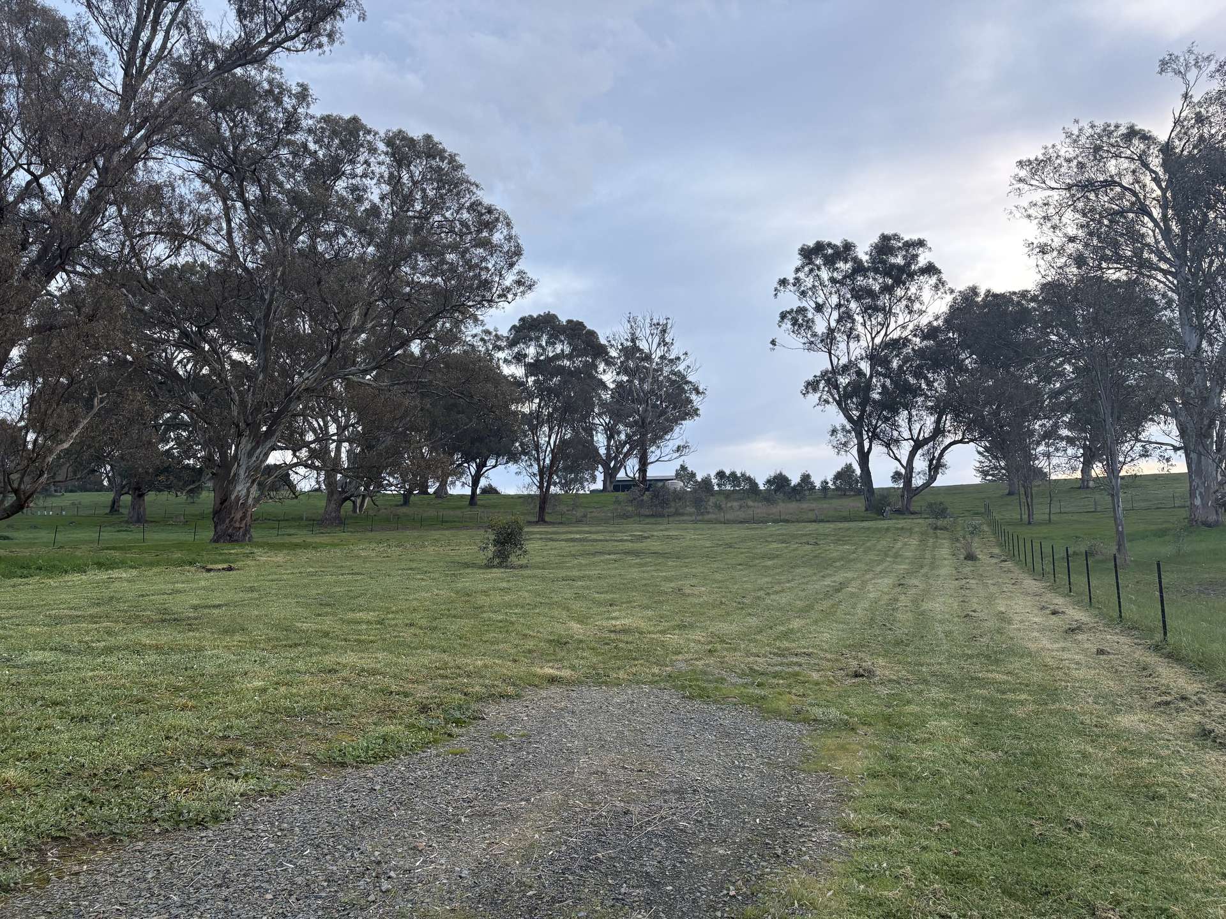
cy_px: 460
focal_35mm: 26
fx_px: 921
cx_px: 613
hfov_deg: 67.3
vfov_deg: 53.1
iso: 100
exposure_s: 1/121
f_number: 1.6
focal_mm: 5.96
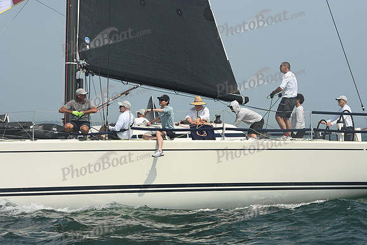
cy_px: 122
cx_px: 184
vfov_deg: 15.2
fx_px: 918
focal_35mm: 90
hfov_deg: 22.6
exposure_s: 1/1250
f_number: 8
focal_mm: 90
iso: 320
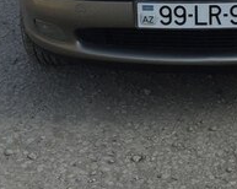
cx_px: 215
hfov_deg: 19.4
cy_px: -55
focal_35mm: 97
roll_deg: +0.8
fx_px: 680
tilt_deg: -12.0
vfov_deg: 15.1
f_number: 2.2
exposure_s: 1/1412
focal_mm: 4.15
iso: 32
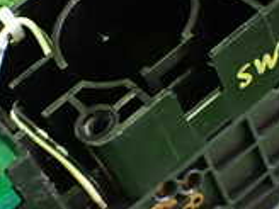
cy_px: 116
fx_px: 887
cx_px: 116
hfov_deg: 17.9
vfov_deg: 13.5
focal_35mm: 110
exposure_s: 1/30
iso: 800
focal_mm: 5.4
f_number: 2.3
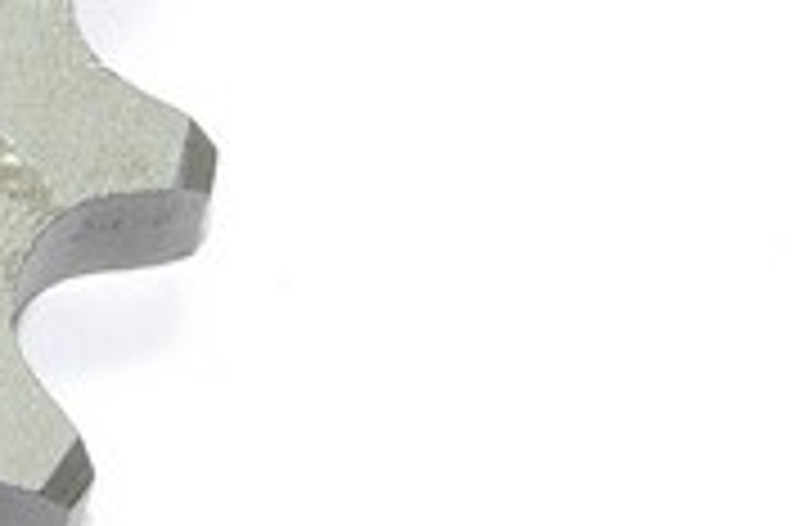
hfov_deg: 9.4
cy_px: 119
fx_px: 4572
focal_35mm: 208
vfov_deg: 6.6
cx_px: -634
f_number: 3.7
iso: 100
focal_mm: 9.8
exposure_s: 1/60
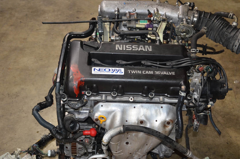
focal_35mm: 54
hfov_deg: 36.9
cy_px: 89
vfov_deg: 24.9
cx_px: 130
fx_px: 359
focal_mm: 32
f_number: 4
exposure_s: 1/60
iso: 800
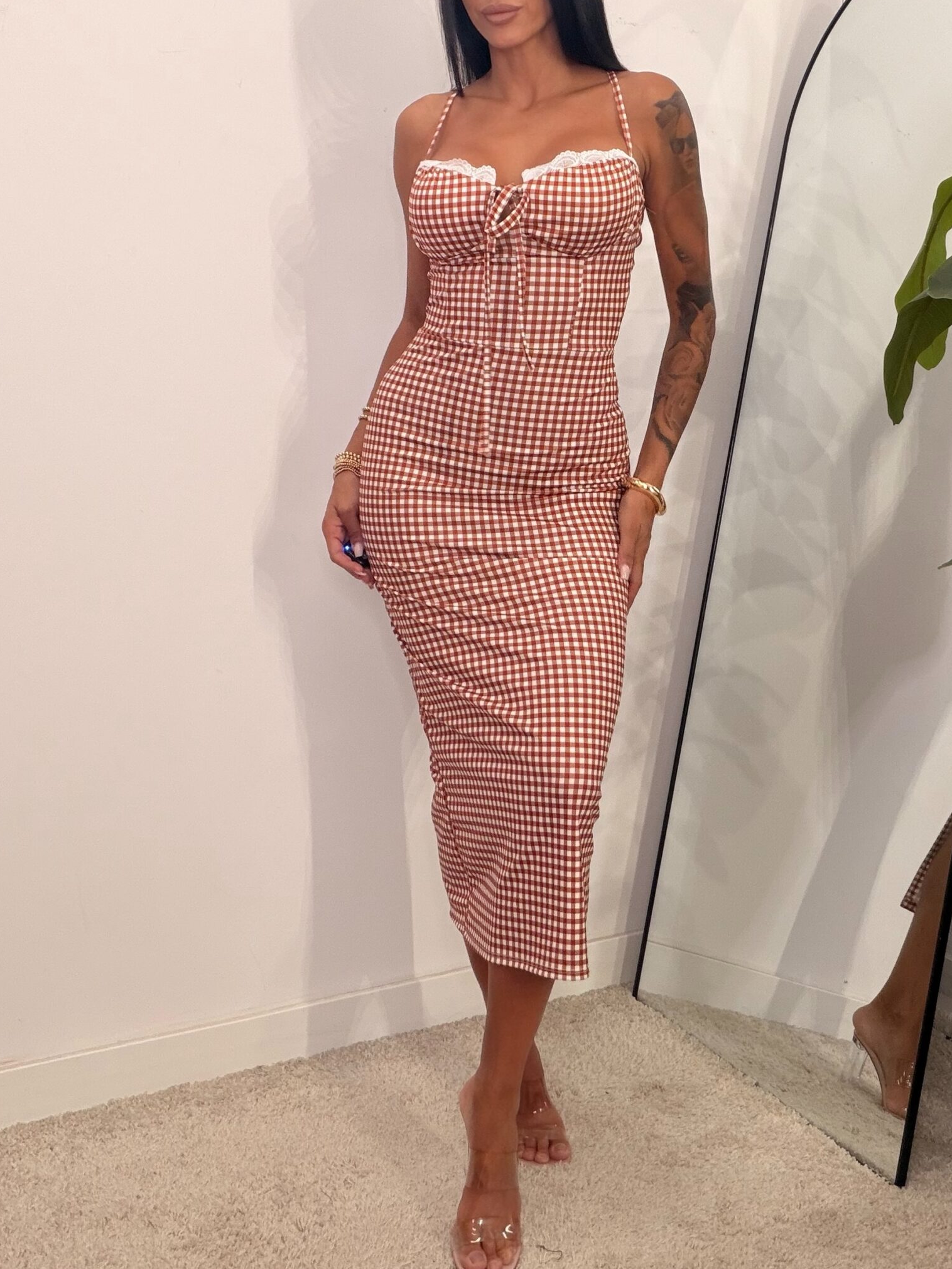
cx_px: 586
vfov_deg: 48.6
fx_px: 1393
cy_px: 485
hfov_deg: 37.5
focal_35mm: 38
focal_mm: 2.71
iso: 50
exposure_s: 1/74
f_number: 1.9
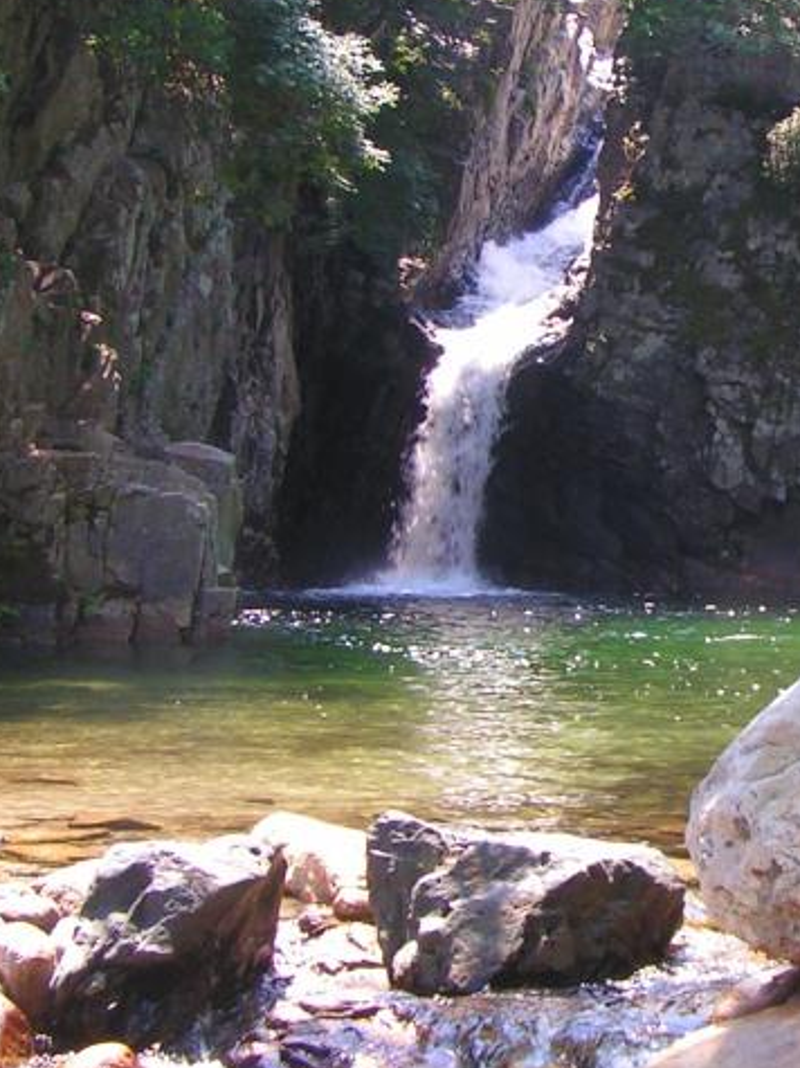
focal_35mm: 82
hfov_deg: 17.8
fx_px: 2528
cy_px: 434
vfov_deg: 23.8
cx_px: 631
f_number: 4.5
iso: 50
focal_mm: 5.8
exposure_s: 1/100
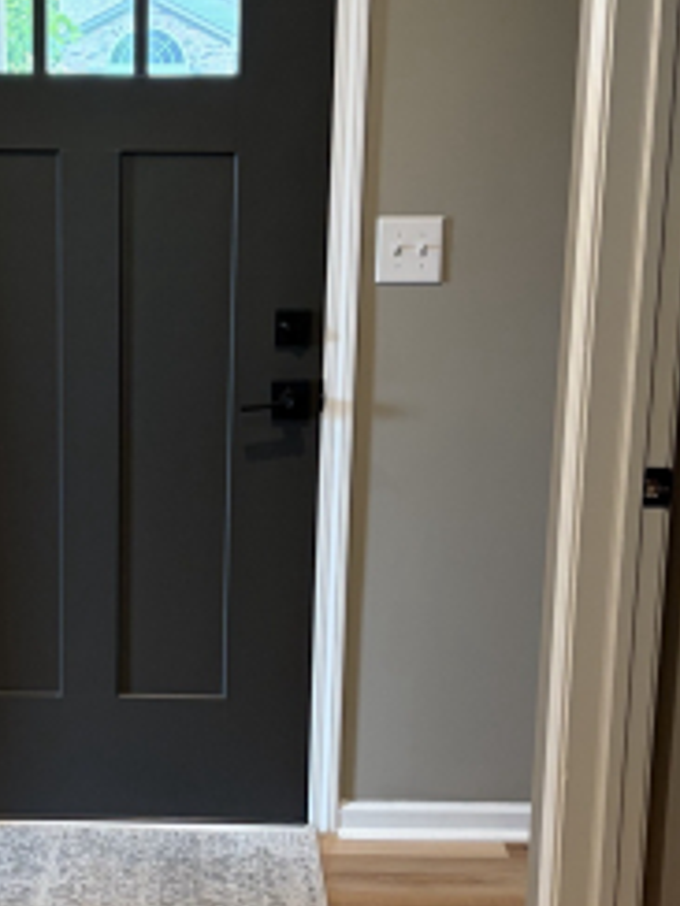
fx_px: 1860
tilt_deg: -14.8
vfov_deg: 27.3
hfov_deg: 20.5
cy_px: 581
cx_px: 137
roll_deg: -0.7
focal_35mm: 71
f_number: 1.6
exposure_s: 1/60
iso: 160
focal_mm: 5.96
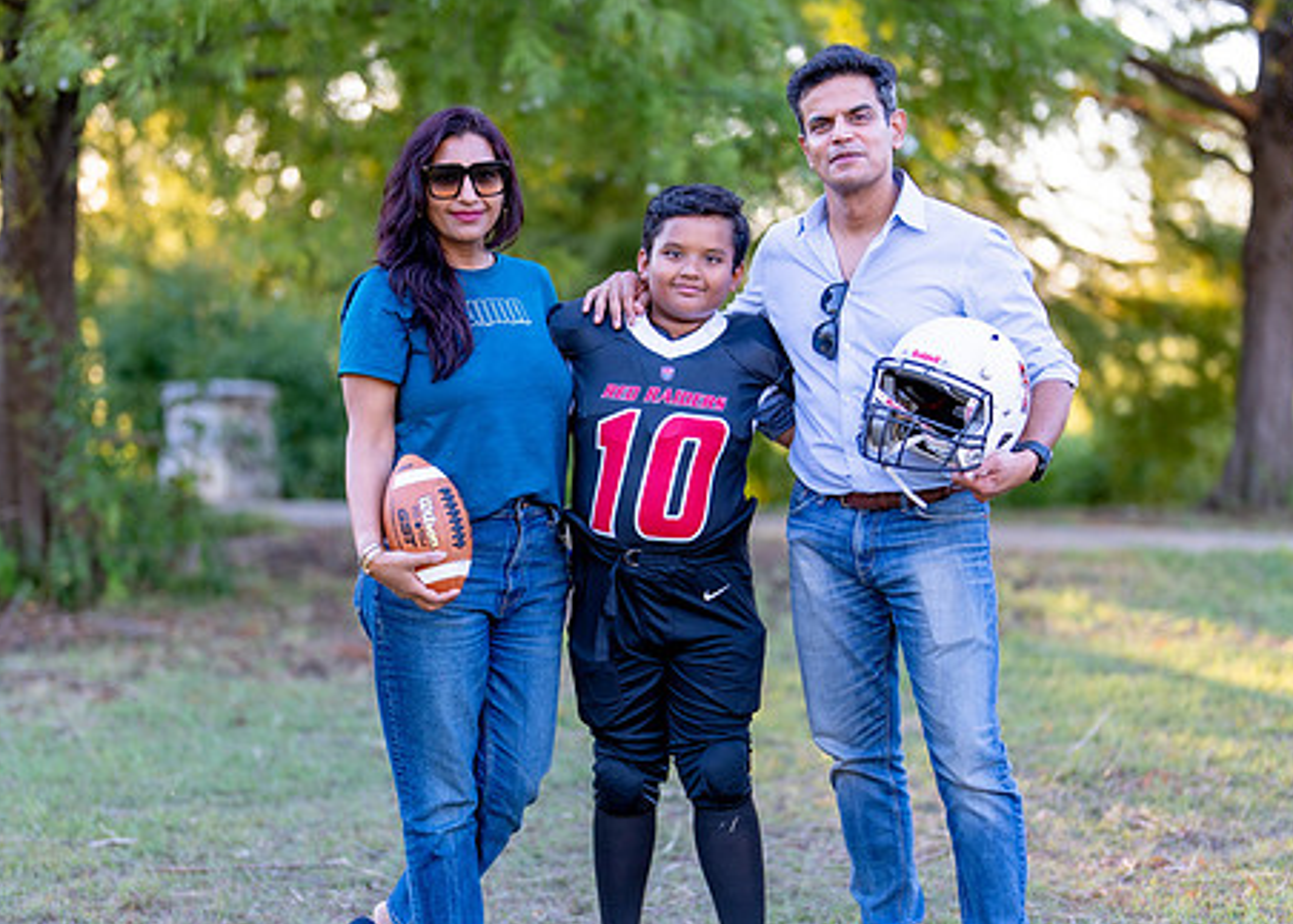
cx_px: 640
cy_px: 526
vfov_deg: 18.8
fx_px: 2791
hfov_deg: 26.1
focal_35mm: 76
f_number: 1.2
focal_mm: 50
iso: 100
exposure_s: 1/400
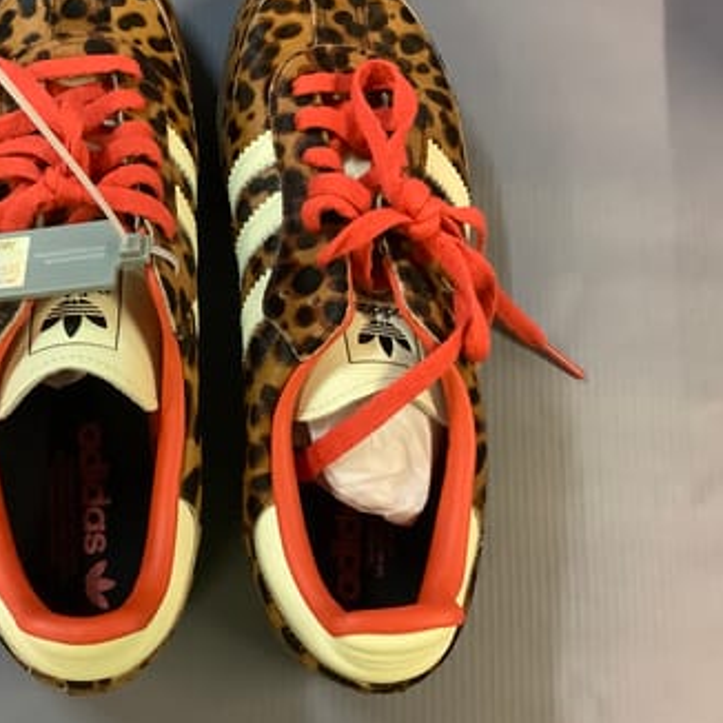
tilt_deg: -77.6
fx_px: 992
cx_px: 180
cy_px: 334
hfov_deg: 39.0
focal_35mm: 42
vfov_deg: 40.0
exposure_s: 1/33
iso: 400
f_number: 2.4
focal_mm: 3.3
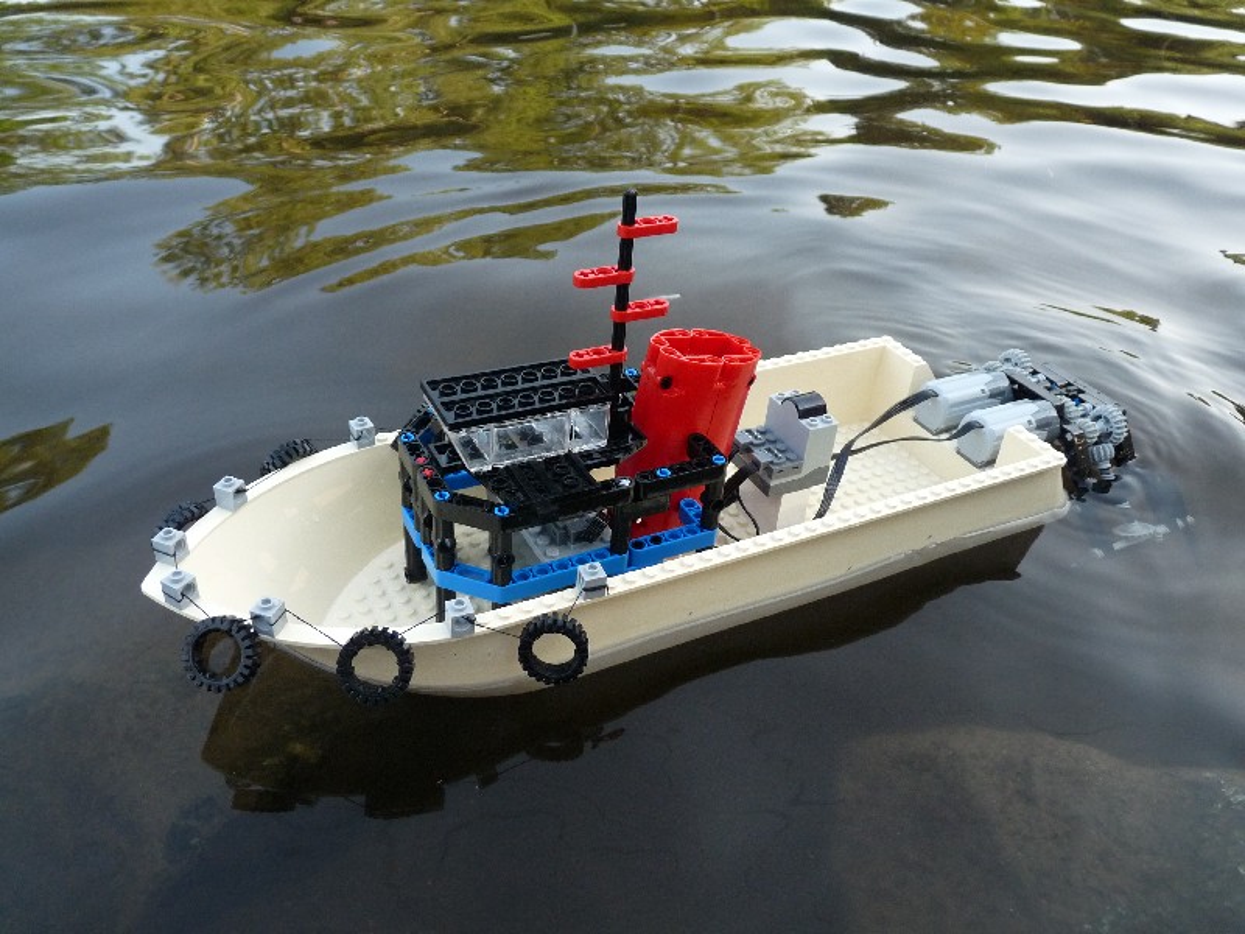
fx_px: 971
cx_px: 622
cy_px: 467
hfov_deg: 65.3
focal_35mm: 27
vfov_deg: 51.4
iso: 250
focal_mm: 4.8
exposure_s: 1/250
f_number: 2.8
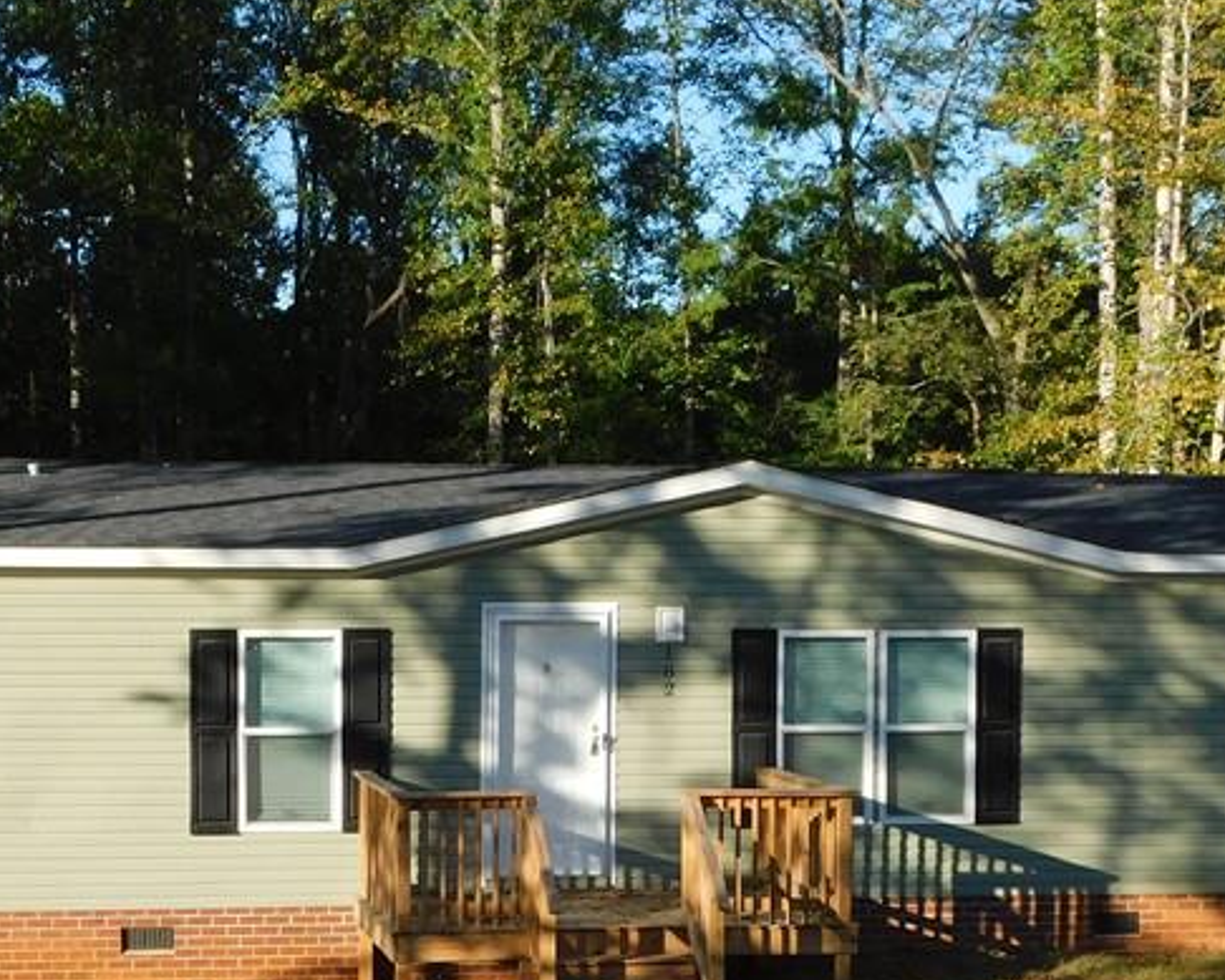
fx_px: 2683
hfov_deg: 25.7
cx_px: 539
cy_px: 773
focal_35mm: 74
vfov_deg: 20.5
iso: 125
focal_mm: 6.3
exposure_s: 1/640
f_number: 3.5
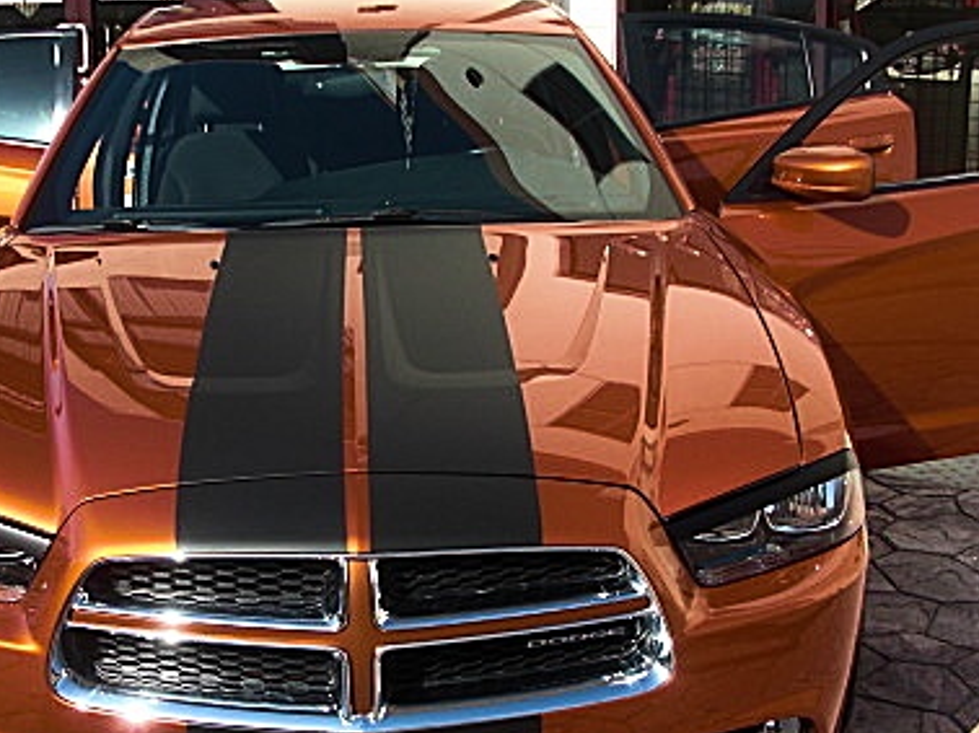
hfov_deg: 31.5
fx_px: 1724
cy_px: 401
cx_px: 357
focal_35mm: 61
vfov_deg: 24.0
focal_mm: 6.3
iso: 50
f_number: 2.8
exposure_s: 1/640
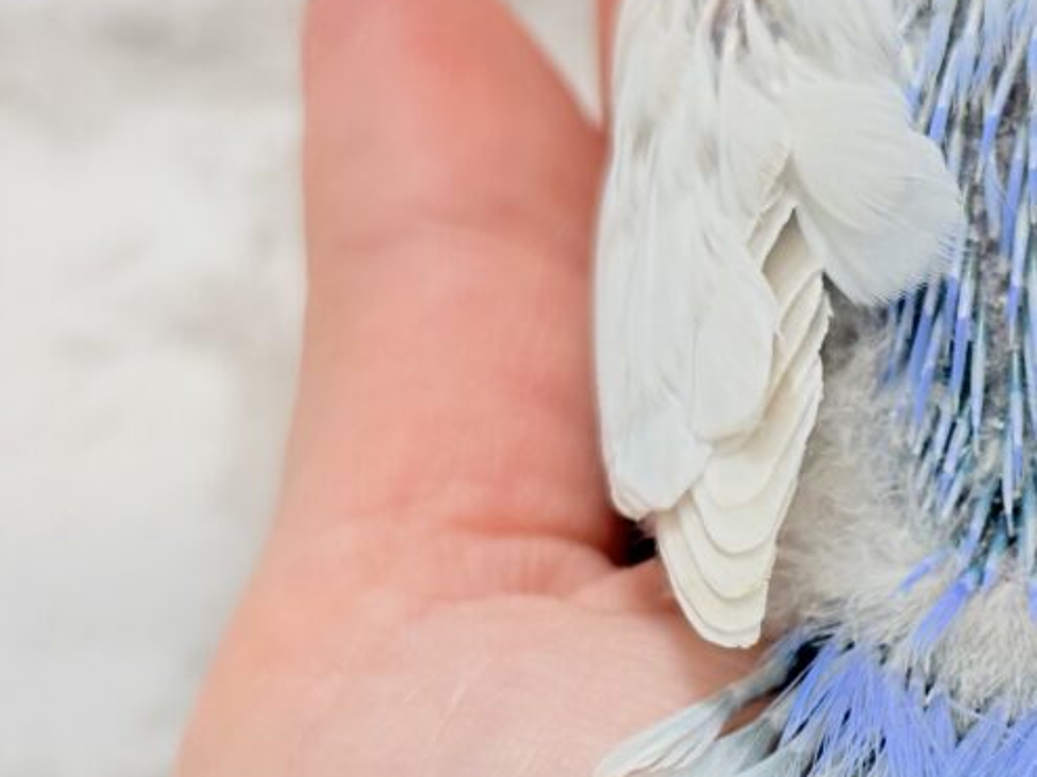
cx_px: 1140
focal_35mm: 126
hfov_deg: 15.2
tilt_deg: -22.0
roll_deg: -3.0
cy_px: 645
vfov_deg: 11.7
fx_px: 3774
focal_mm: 5.96
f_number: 1.6
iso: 100
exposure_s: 1/100
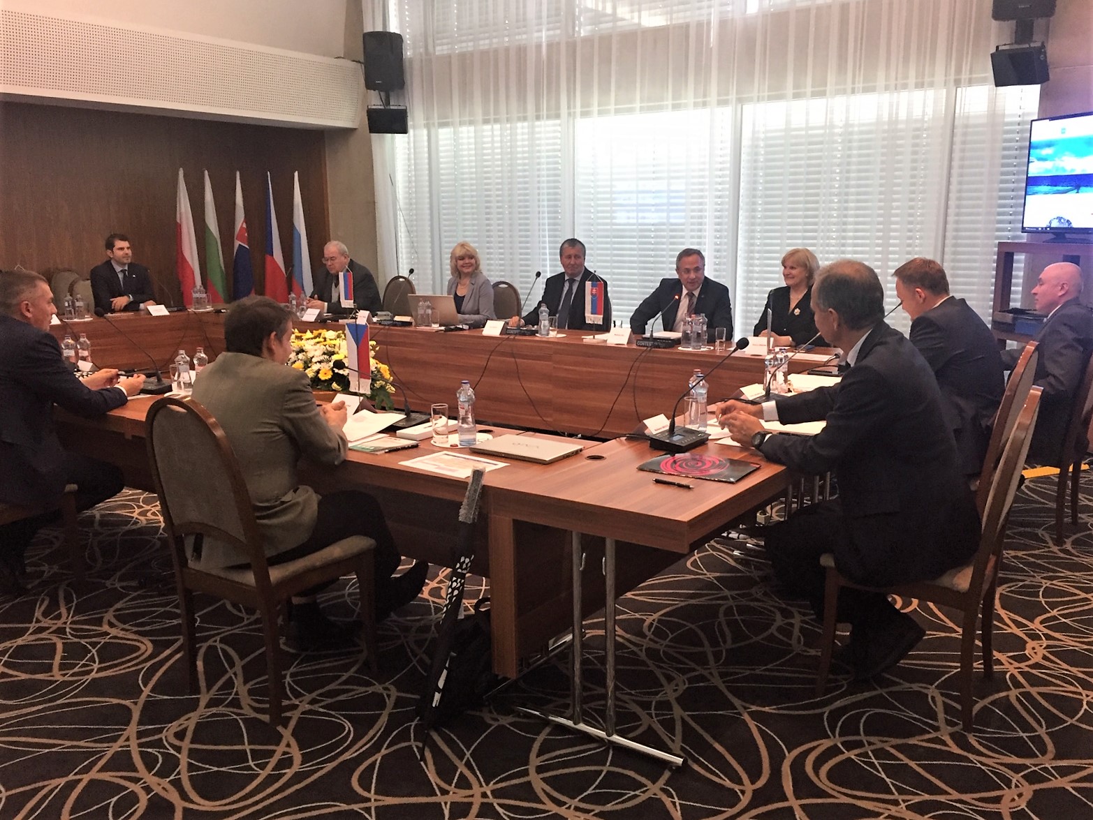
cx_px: 546
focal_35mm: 29
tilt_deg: -10.5
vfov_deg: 48.3
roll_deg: +2.9
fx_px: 916
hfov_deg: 61.6
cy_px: 410
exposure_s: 1/33
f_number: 2.2
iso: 200
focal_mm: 4.15
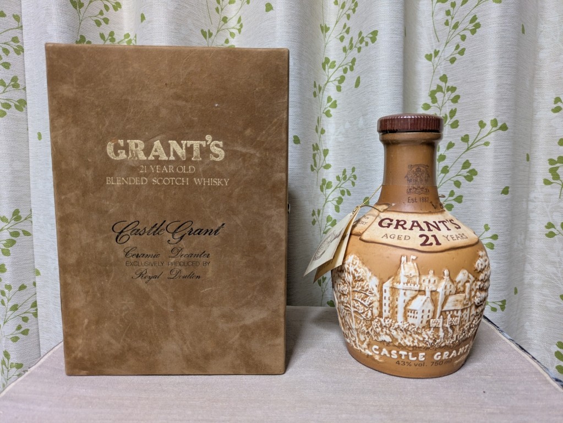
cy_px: 212
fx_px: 407
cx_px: 282
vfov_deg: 54.9
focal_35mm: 25
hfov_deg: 69.4
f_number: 1.89
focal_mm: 5.43
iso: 467
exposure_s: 1/40
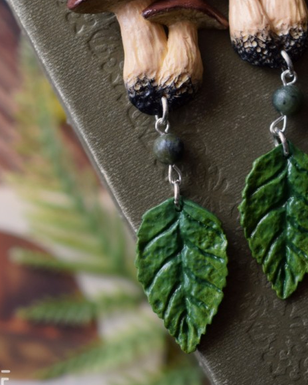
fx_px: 1433
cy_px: 68
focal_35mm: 126
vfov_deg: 15.2
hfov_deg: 12.3
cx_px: 181
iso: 400
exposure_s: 1/80
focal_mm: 45
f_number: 5
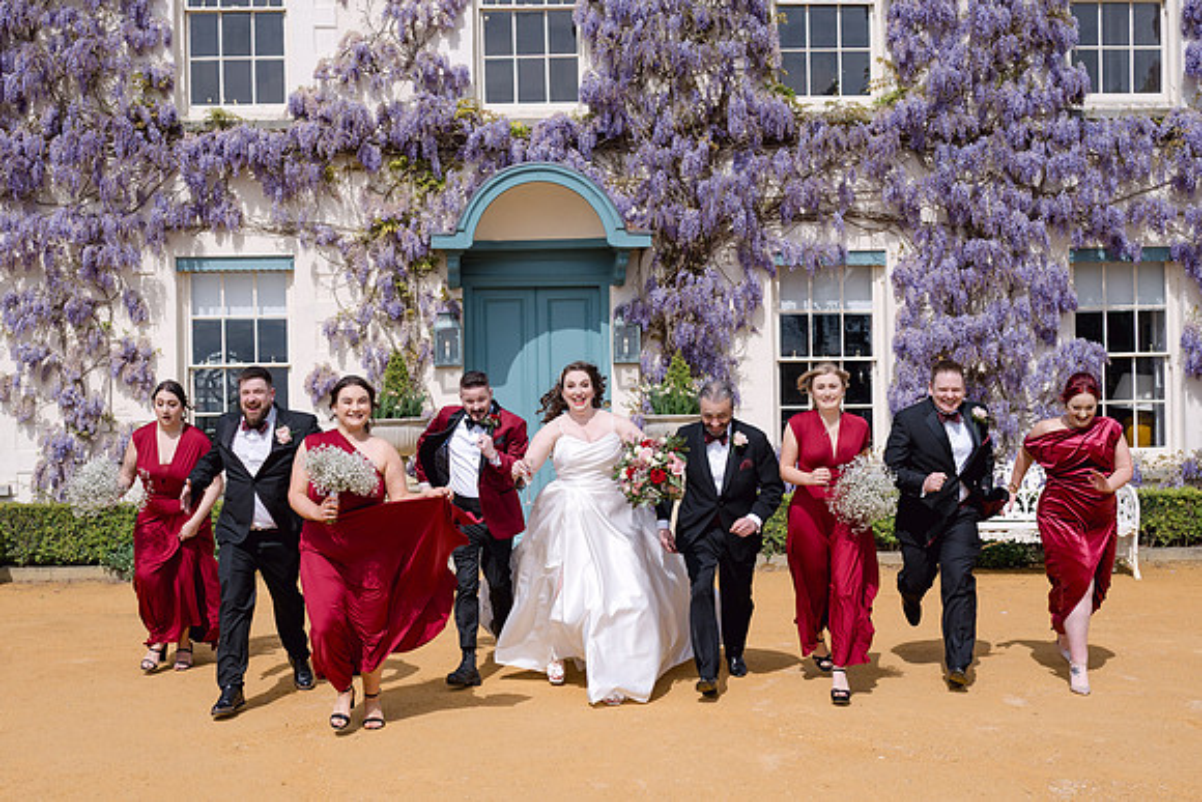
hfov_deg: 42.5
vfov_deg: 29.1
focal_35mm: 46
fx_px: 1547
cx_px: 585
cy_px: 379
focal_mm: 35
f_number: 4.5
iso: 160
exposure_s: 1/2500
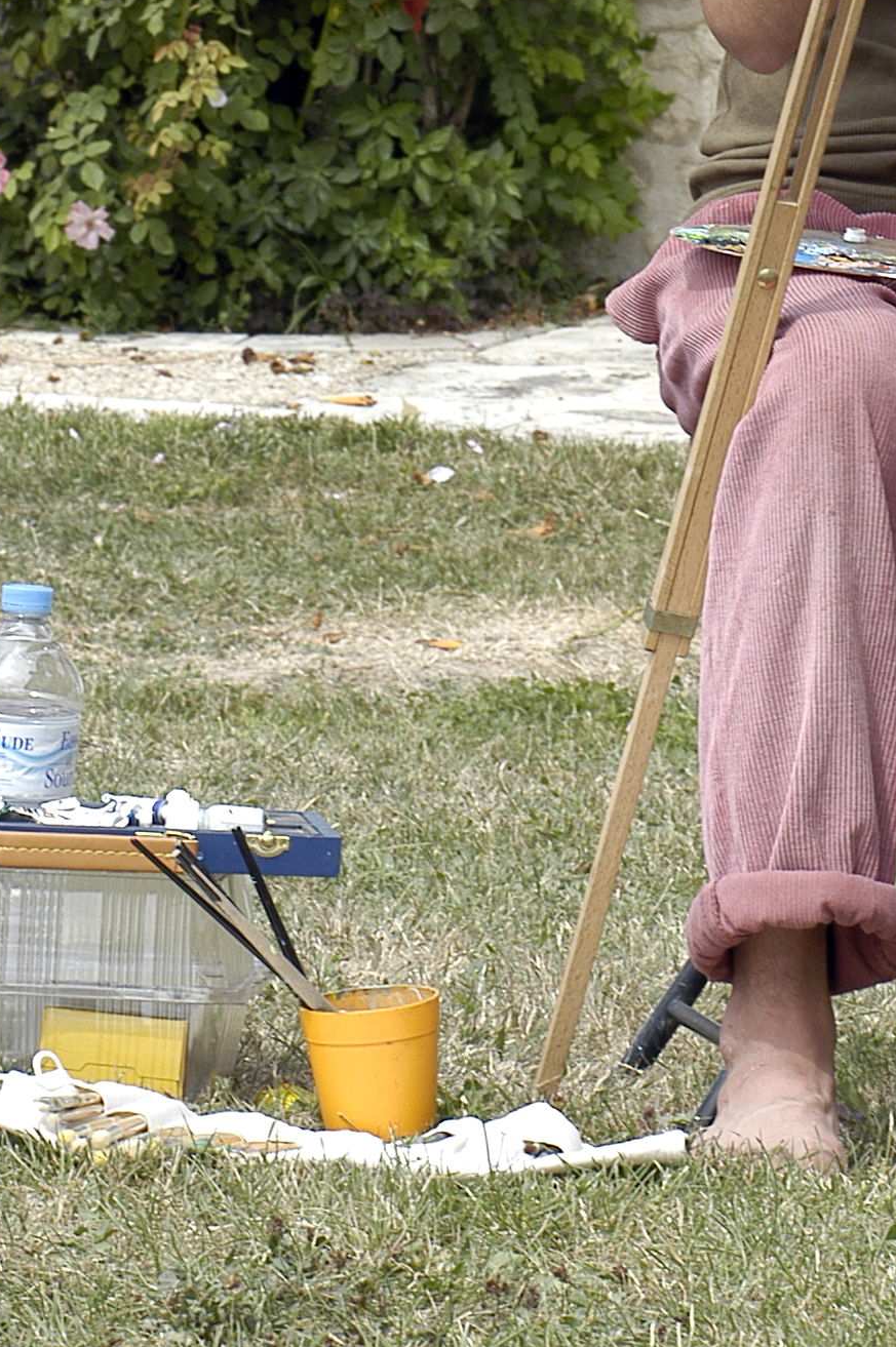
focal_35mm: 275
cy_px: -145
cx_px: 831
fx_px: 10285
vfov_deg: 7.4
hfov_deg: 5.0
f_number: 13
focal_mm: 80
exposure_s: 1/125
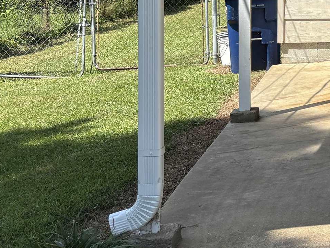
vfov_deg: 17.2
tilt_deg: -3.1
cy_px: -25
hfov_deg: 19.8
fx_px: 791
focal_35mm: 83
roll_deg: -1.6
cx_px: 518
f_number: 1.6
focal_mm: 5.96
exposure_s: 1/1783
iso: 50
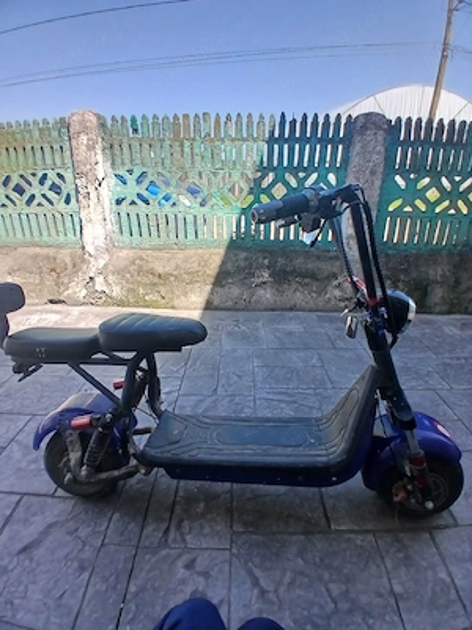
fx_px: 309
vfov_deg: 91.0
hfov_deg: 74.7
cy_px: 315
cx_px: 236
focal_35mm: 17
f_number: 2.2
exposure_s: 1/714
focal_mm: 1.4
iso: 50
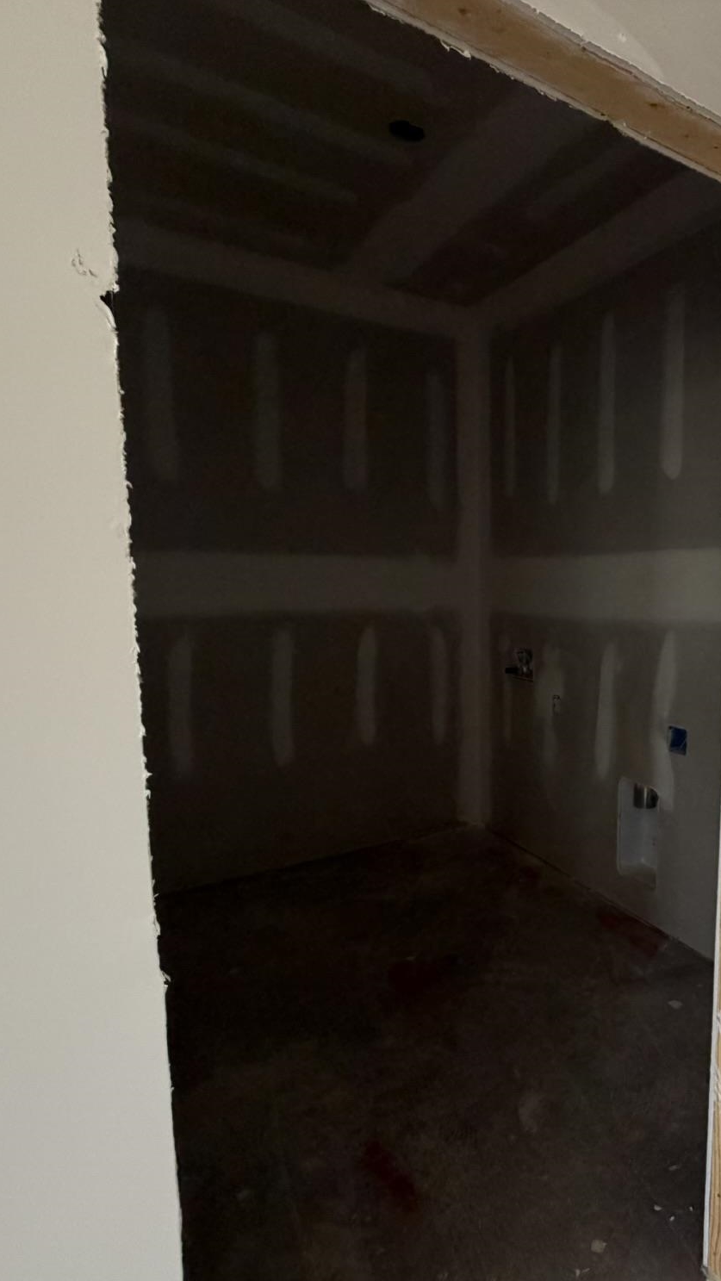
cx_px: 602
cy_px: 661
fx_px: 713
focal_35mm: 21
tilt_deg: -5.6
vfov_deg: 83.8
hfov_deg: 49.6
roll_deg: -1.3
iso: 320
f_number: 2.2
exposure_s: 1/121
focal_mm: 2.22
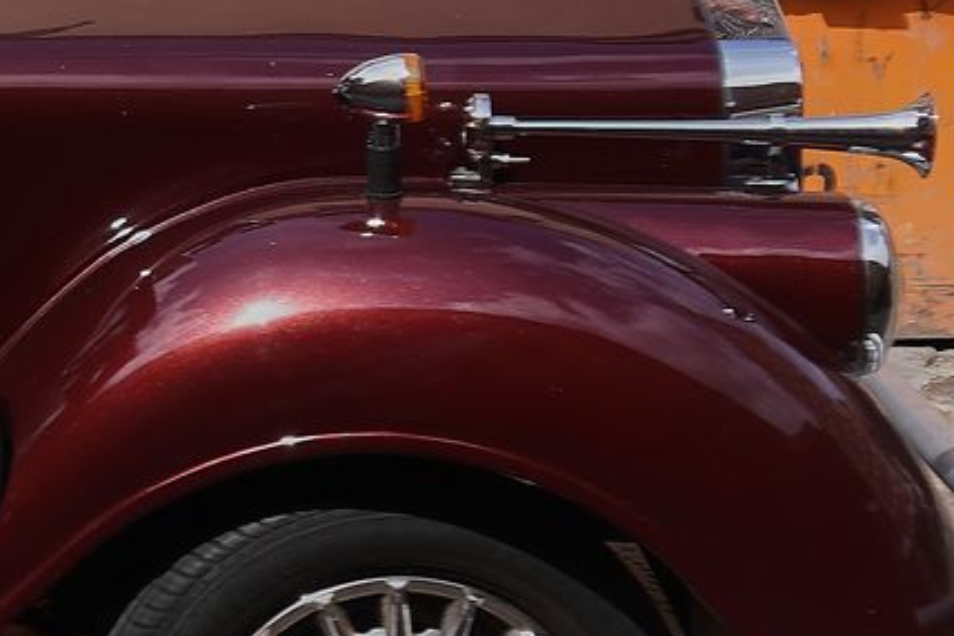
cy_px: 157
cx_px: -1021
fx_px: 2968
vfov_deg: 12.2
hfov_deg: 14.7
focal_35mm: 112
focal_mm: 16
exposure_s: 1/320
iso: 100
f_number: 5.6
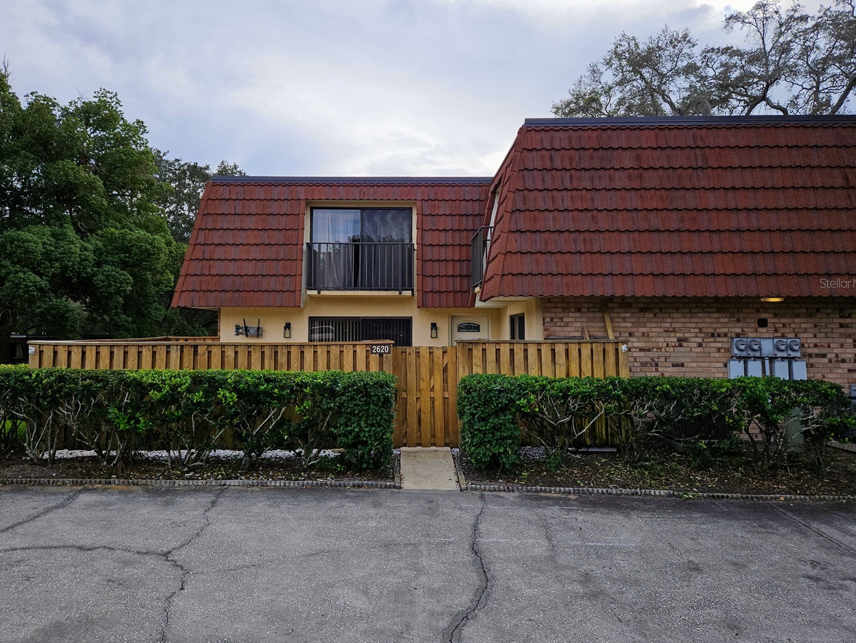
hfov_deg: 67.2
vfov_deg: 53.0
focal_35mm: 26
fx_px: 643
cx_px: 393
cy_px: 283
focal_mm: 5.4
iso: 25
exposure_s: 1/1123
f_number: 1.8
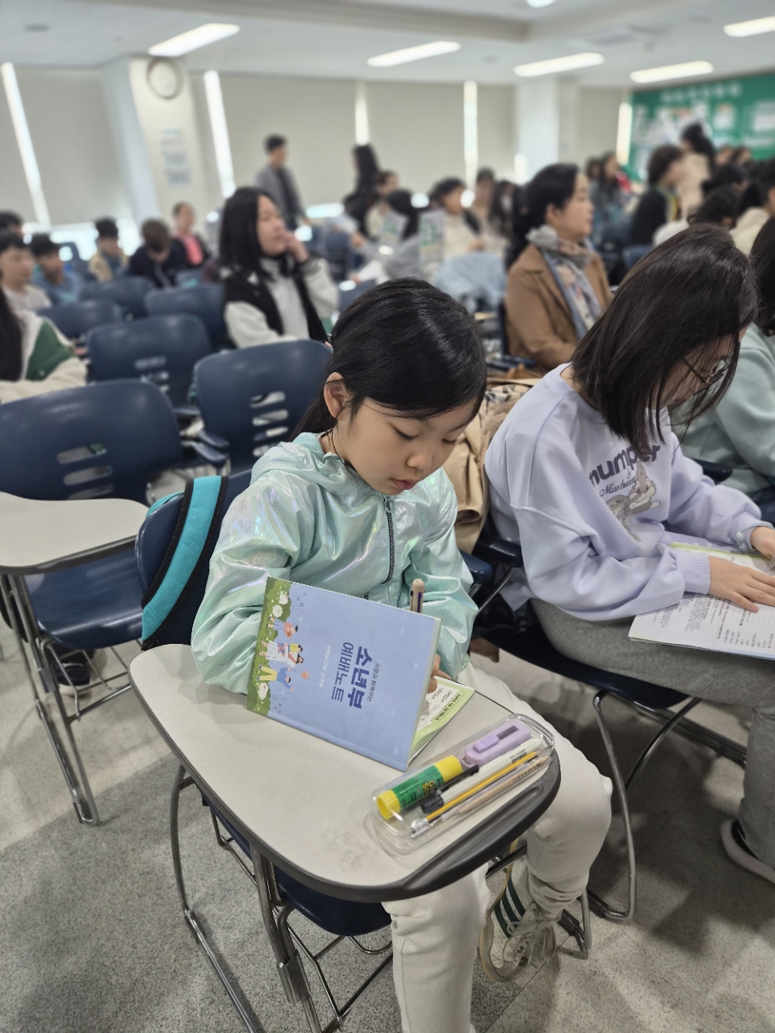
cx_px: 388
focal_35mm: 23
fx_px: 687
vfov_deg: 73.9
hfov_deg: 58.9
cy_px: 516
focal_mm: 5.4
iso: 200
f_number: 1.8
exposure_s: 1/120
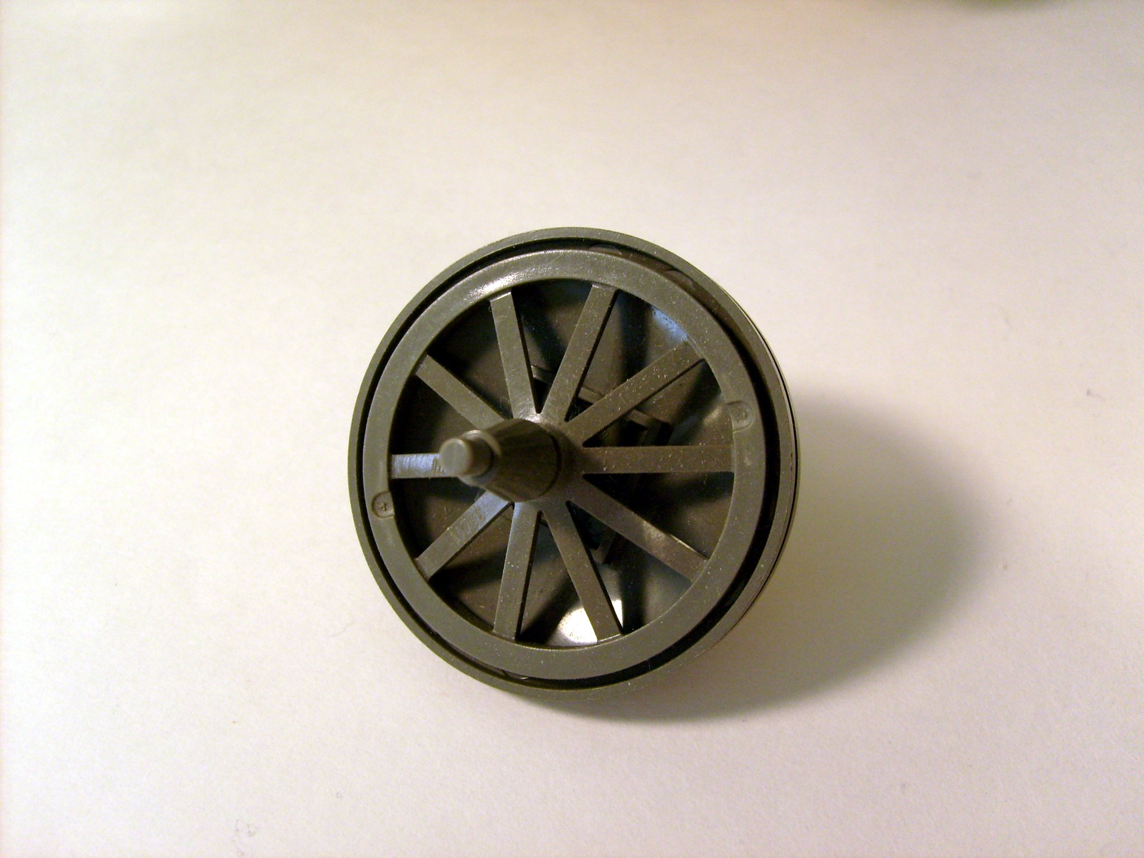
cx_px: 572
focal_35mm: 35
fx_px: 1157
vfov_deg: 40.7
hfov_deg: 52.6
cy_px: 429
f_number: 2.8
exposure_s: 1/60
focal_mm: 5.8
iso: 80
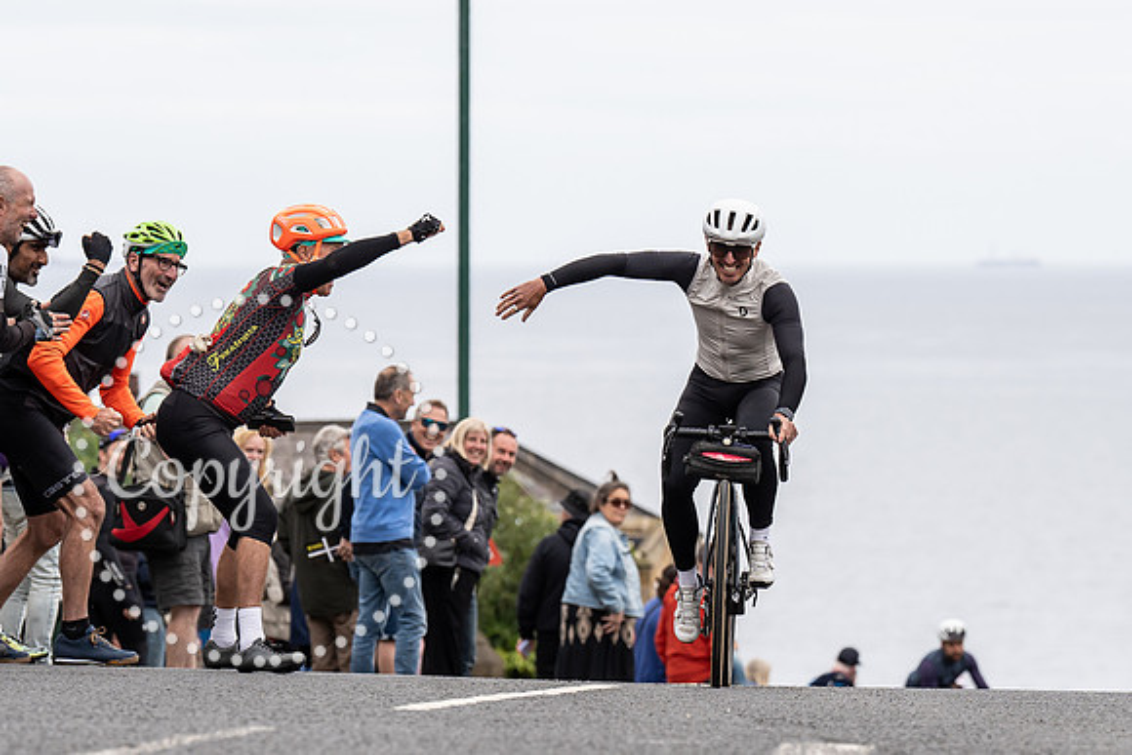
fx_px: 6732
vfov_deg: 6.4
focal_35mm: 214
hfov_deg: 9.6
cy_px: 276
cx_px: 803
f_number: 3.5
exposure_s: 1/1000
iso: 320
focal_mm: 128
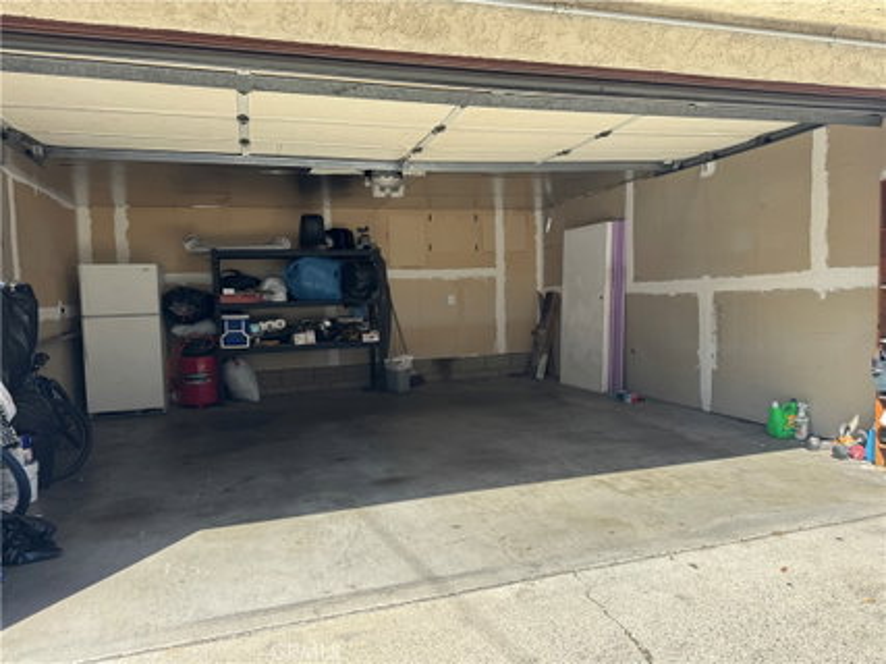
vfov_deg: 56.8
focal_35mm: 24
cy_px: 332
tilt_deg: -3.9
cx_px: 443
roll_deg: +2.0
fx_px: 614
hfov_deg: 71.6
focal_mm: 6.76
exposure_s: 1/1721
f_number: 1.78
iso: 80
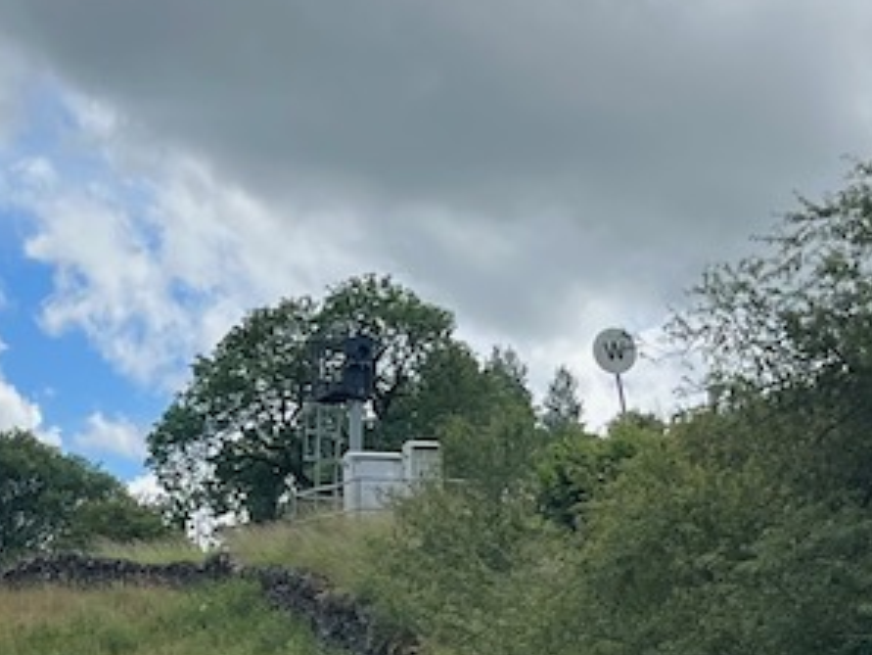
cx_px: 672
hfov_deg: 17.4
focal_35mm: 112
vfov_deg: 12.7
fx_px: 2822
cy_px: 922
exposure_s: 1/4016
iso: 50
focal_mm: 5.1
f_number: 1.6
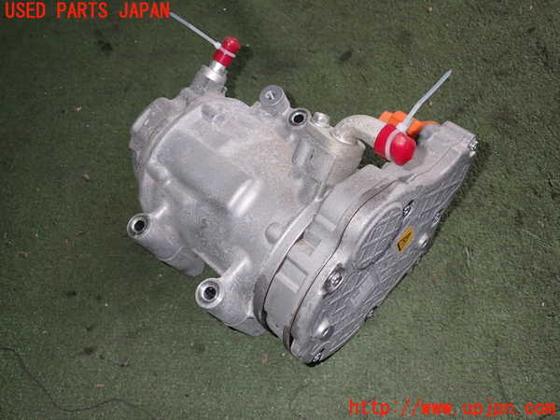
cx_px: 280
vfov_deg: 46.8
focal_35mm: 30
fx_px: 485
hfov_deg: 60.0
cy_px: 210
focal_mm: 5.4
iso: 160
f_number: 6.3
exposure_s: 1/30
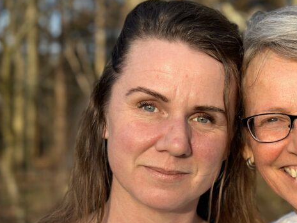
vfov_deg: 13.9
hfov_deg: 18.4
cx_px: 240
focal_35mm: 106
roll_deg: -0.2
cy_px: 167
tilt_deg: -1.9
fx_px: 909
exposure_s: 1/1695
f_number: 1.78
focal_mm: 6.86
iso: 80
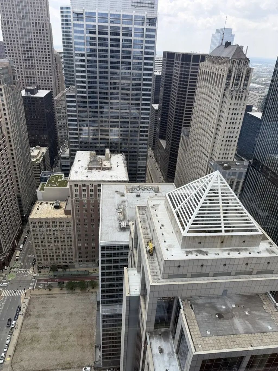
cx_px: 139
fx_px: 257
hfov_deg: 56.8
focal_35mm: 24
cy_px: 186
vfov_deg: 71.6
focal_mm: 6.76
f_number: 1.78
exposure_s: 1/955
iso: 100
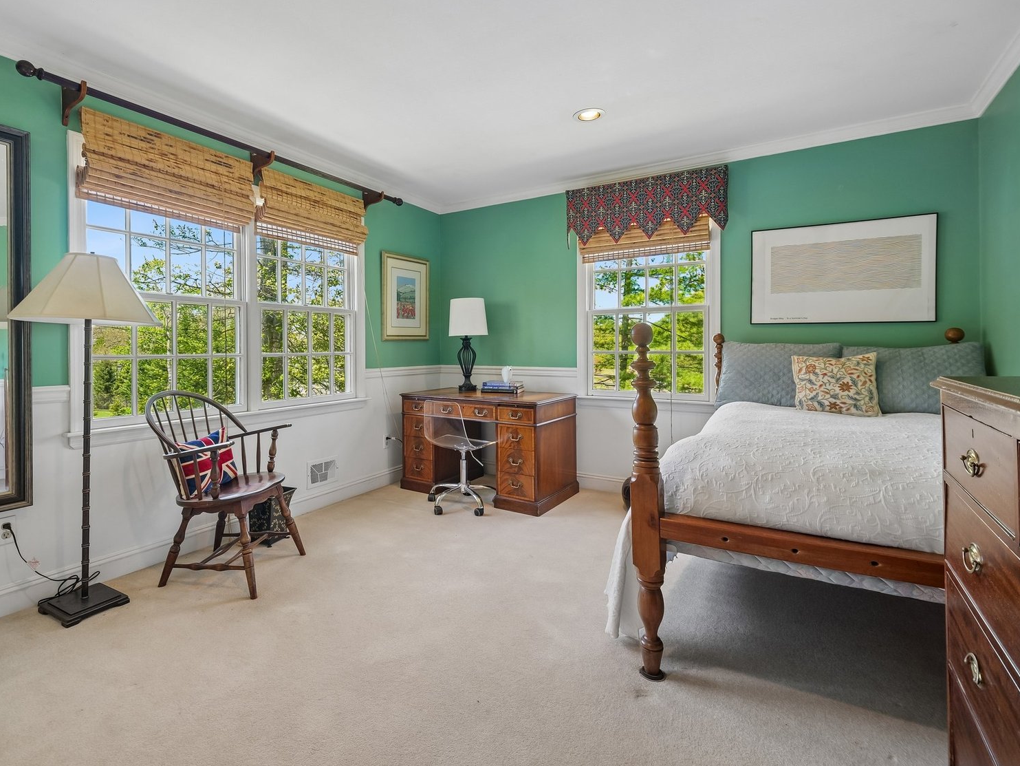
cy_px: 368
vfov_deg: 49.8
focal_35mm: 28
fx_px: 825
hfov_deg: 63.2
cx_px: 452
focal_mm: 24
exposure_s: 1/40
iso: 640
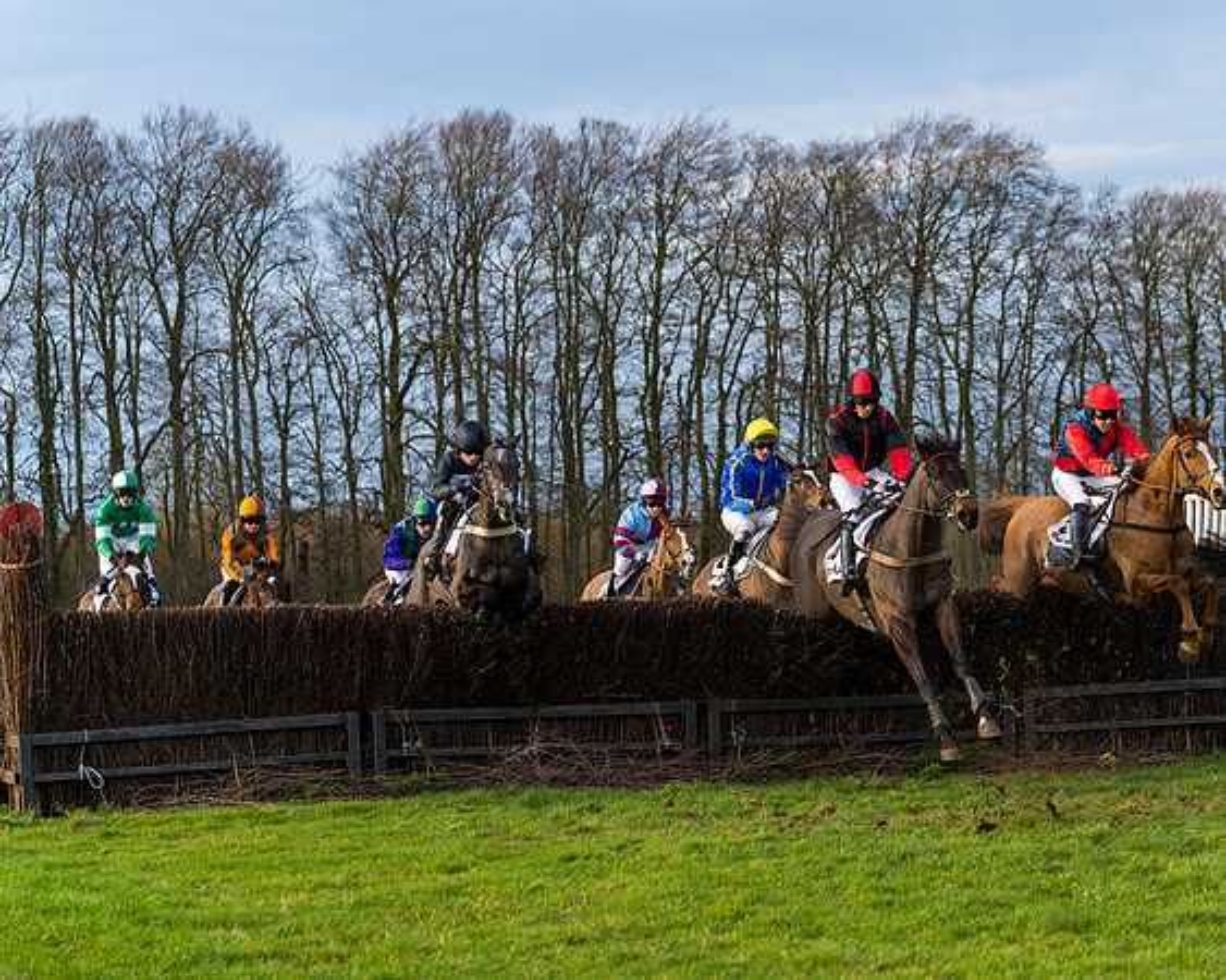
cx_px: 736
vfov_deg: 13.8
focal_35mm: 111
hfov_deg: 17.2
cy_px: 490
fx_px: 4044
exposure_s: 1/1000
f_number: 4
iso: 400
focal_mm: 99
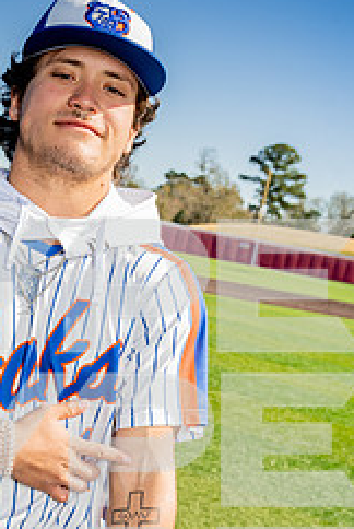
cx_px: 44
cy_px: 442
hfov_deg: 20.6
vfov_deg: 30.0
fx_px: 956
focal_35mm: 65
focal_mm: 35
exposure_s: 1/250
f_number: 8
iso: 125
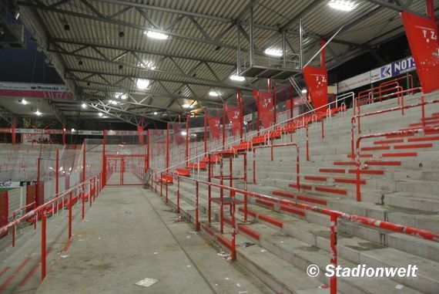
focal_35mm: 27
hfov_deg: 67.3
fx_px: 329
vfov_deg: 48.0
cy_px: 147
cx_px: 220
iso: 1400
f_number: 3.5
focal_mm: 10
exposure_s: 1/15
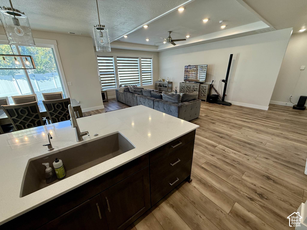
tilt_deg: -17.9
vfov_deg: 85.7
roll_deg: +1.6
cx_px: 154
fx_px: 124
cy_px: 115
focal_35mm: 14
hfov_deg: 102.1
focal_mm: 2.22
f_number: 2.2
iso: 200
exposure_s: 1/120
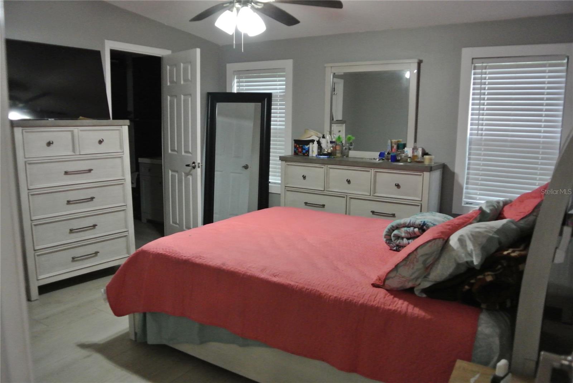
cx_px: 286
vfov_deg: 48.0
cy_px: 192
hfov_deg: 67.3
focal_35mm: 27
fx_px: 430
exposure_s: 1/80
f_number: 3.5
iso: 1600
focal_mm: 10
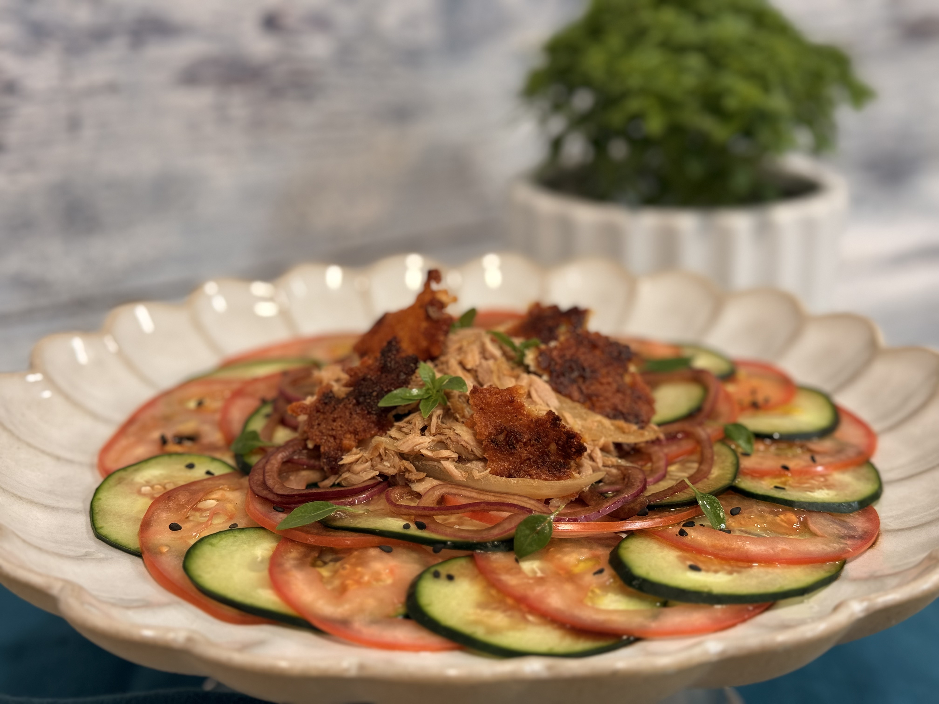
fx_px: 1302
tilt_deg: -19.4
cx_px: 470
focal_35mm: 48
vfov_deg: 30.3
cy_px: 352
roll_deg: -0.4
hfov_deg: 39.7
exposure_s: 1/50
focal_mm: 6.76
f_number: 1.78
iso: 100
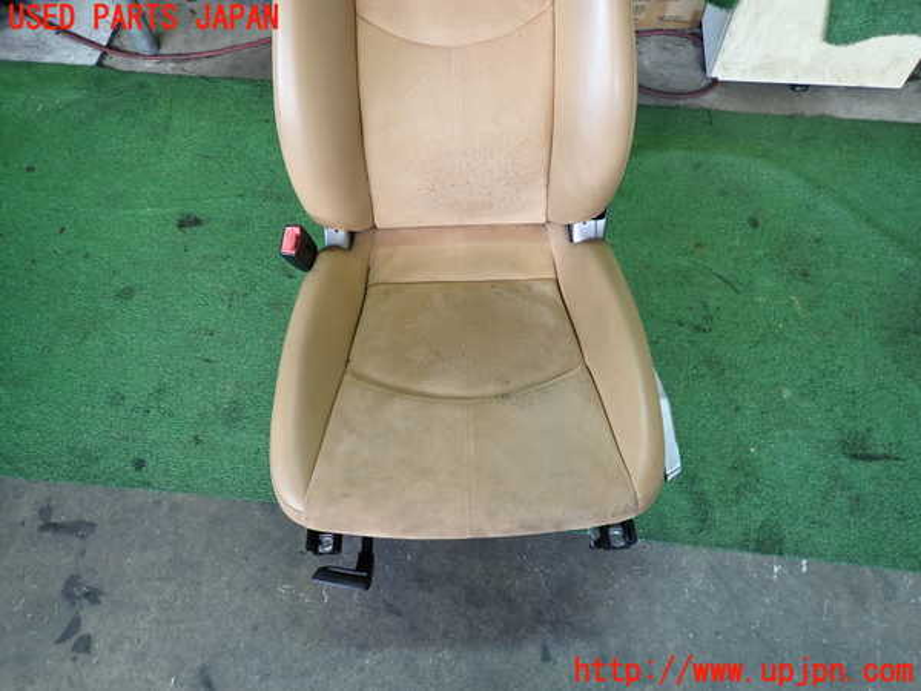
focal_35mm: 25
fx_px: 665
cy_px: 346
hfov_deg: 69.4
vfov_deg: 54.9
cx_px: 460
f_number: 2
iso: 200
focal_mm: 4.5
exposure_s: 1/30
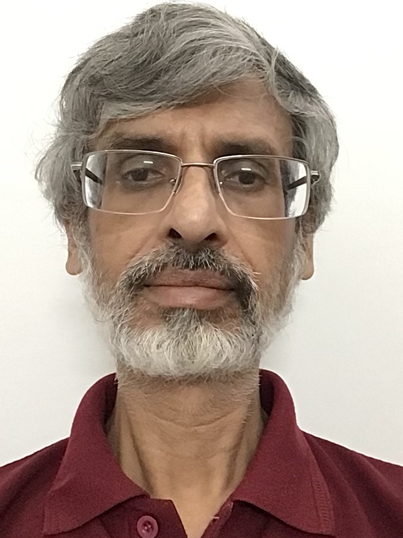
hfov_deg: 36.0
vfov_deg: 46.8
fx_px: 621
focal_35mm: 40
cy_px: 268
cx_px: 200
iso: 320
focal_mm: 2.15
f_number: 2.4
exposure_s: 1/33
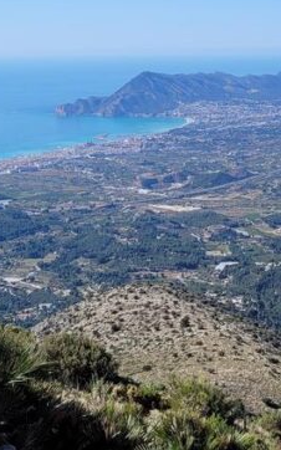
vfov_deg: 26.5
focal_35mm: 78
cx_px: 223
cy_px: 193
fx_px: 956
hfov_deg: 16.6
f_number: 1.8
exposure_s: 1/2715
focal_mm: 5.4
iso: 40
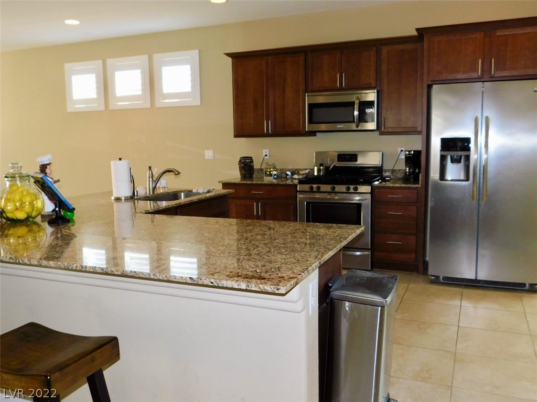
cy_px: 201
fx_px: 465
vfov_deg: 46.8
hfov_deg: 60.0
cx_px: 268
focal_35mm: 30
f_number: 3.2
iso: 200
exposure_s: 1/30
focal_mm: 5.3
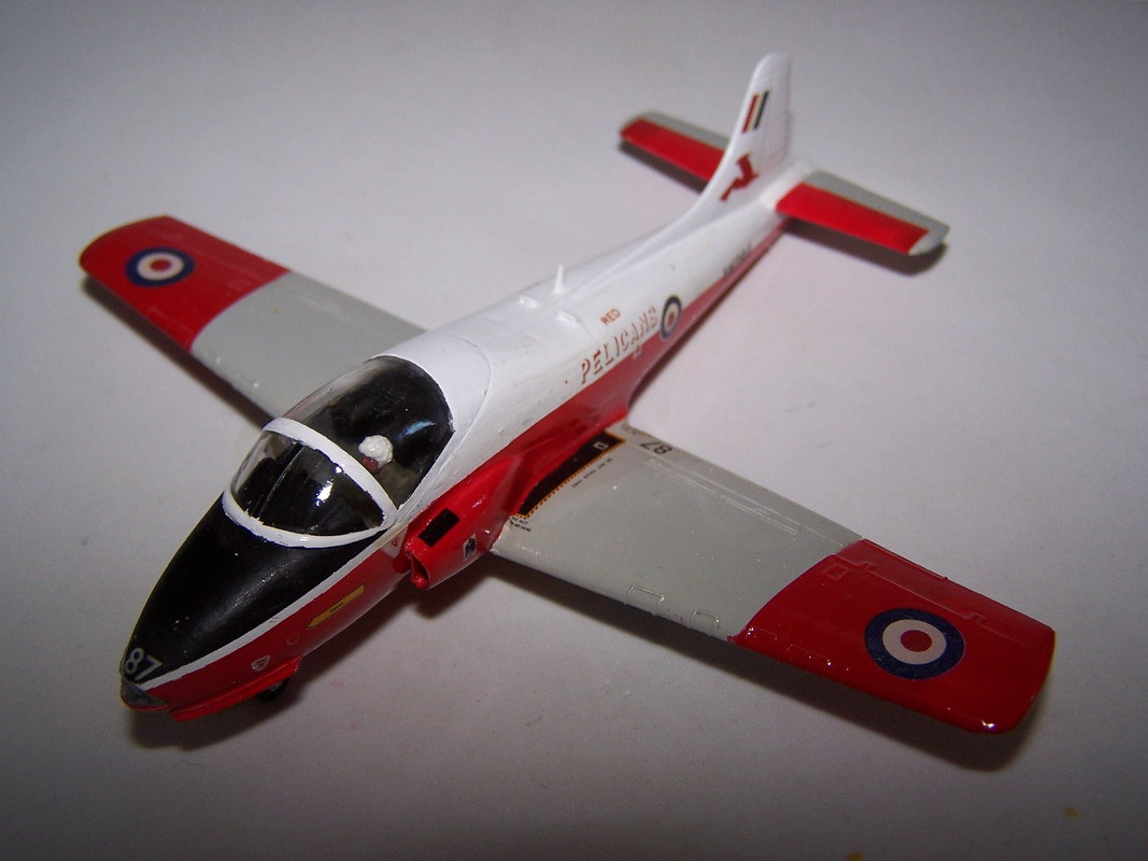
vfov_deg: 37.7
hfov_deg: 49.0
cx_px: 574
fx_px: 1260
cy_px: 430
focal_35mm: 38
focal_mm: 6.3
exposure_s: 1/60
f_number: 2.8
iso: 80
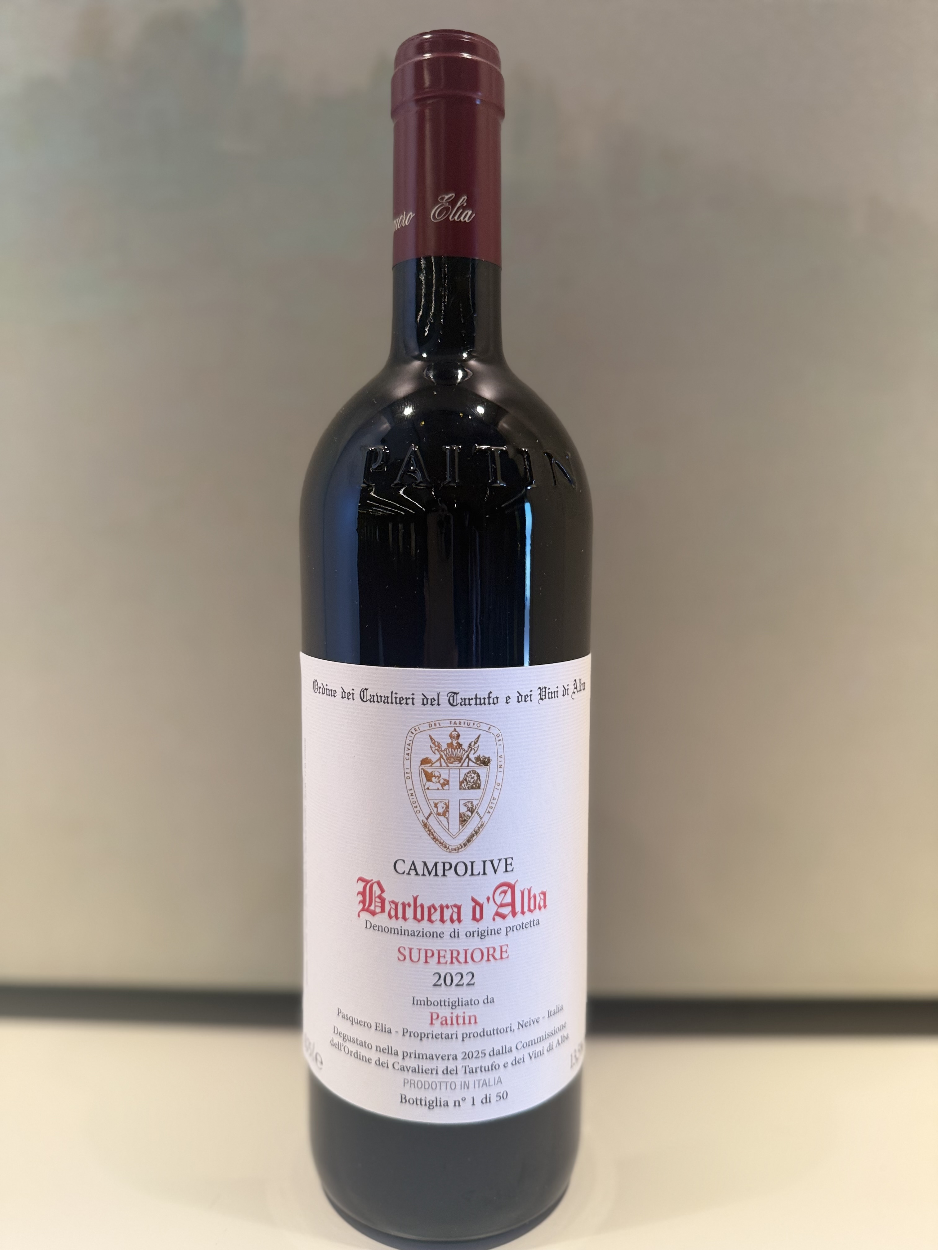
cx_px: 469
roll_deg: +0.0
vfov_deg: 71.6
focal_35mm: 24
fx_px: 867
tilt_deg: -7.8
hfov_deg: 56.8
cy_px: 625
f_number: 1.78
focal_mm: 6.76
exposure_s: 1/100
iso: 125
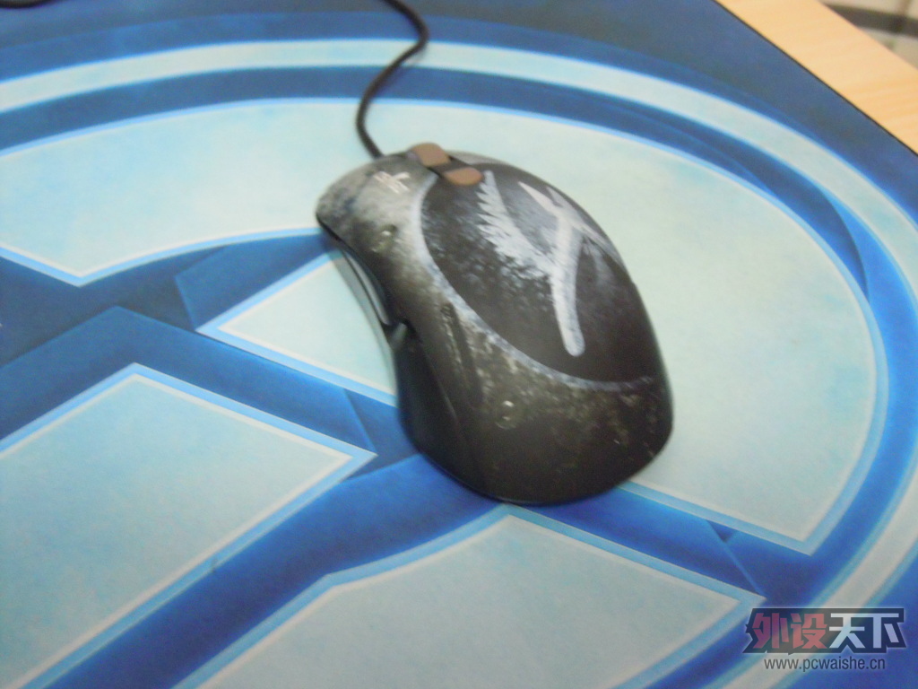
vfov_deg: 39.7
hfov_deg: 51.4
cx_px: 459
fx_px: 955
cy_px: 344
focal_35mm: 36
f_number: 3
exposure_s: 1/13
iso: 800
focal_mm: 6.4
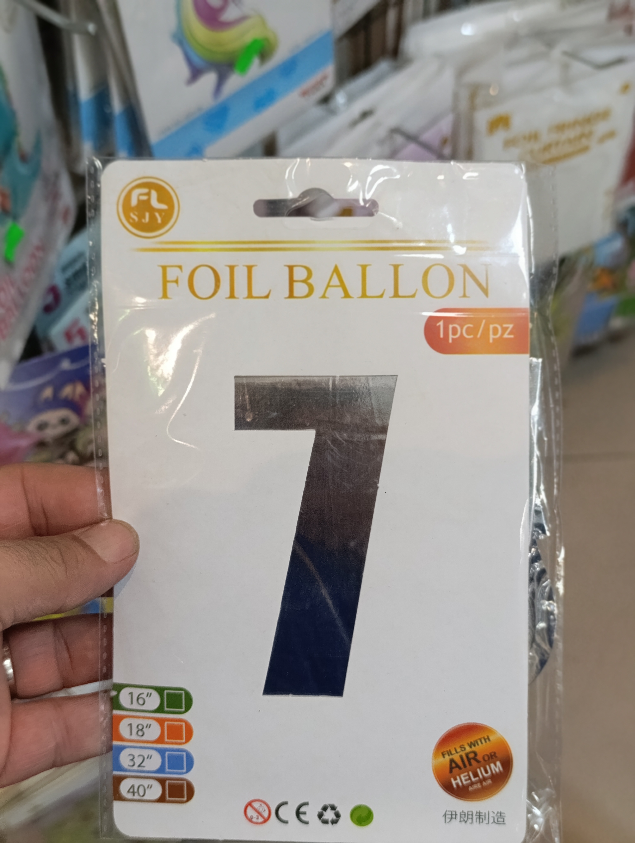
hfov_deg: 31.6
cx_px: 318
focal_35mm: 46
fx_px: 1122
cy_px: 422
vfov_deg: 41.2
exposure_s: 1/100
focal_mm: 6.14
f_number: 1.6
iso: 1000
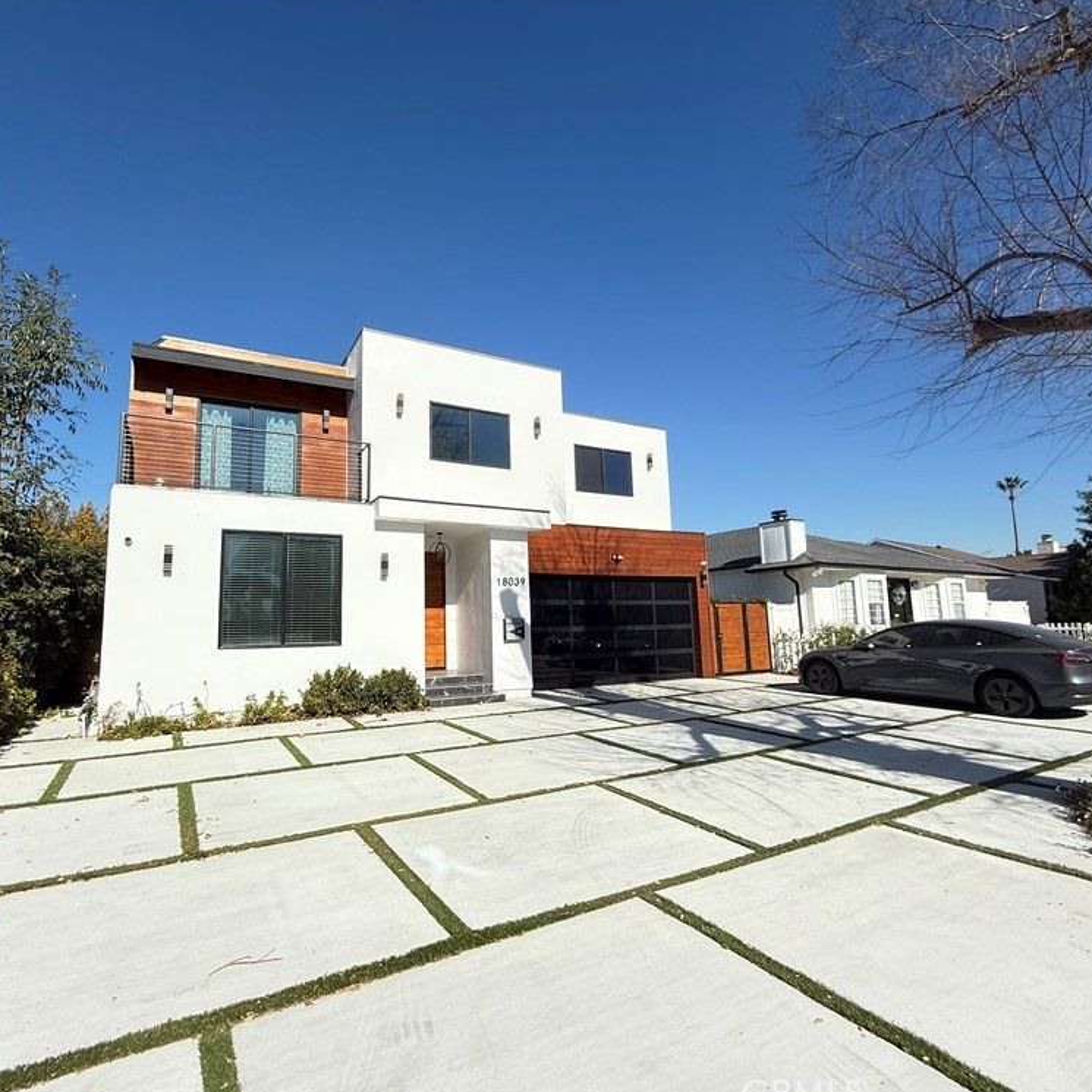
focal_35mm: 17
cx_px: 504
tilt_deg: +8.0
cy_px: 551
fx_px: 607
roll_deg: +1.7
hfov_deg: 83.8
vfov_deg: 84.0
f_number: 2.2
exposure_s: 1/2410
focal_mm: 2.22
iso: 50
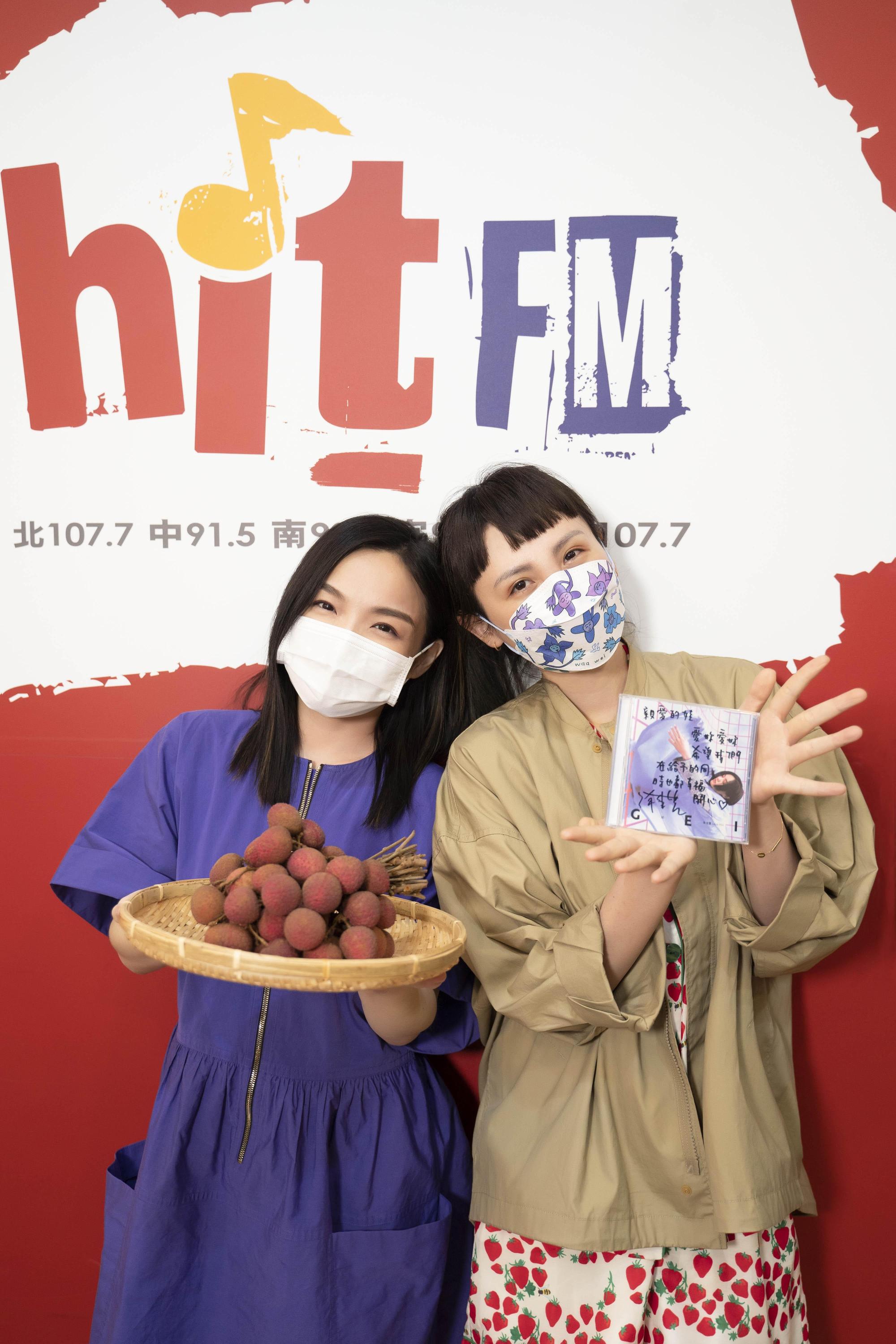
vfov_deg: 54.4
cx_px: 448
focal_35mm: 35
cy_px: 672
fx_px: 1307
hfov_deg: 37.9
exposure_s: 1/125
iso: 1000
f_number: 2.8
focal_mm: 35
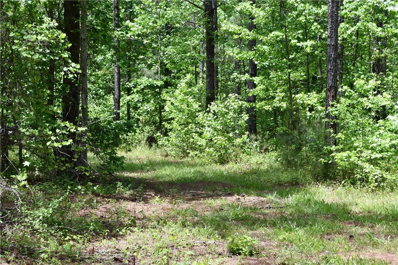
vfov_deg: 17.1
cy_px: 132
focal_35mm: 80
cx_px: 199
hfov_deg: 25.4
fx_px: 884
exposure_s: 1/250
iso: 200
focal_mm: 40
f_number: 6.3
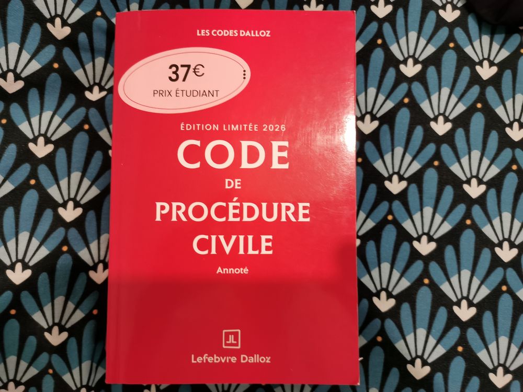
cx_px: 262
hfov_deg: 65.3
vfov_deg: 51.4
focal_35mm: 27
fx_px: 408
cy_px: 196
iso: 320
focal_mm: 5.58
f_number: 1.8
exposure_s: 1/33.3
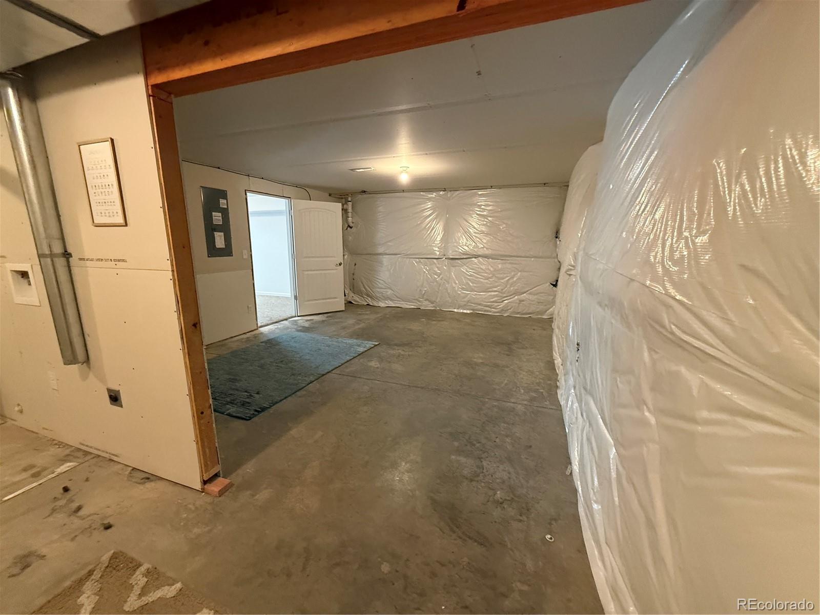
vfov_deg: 85.7
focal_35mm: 14
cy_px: 308
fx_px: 332
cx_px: 410
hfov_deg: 102.1
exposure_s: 1/60
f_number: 2.2
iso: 640
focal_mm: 2.22
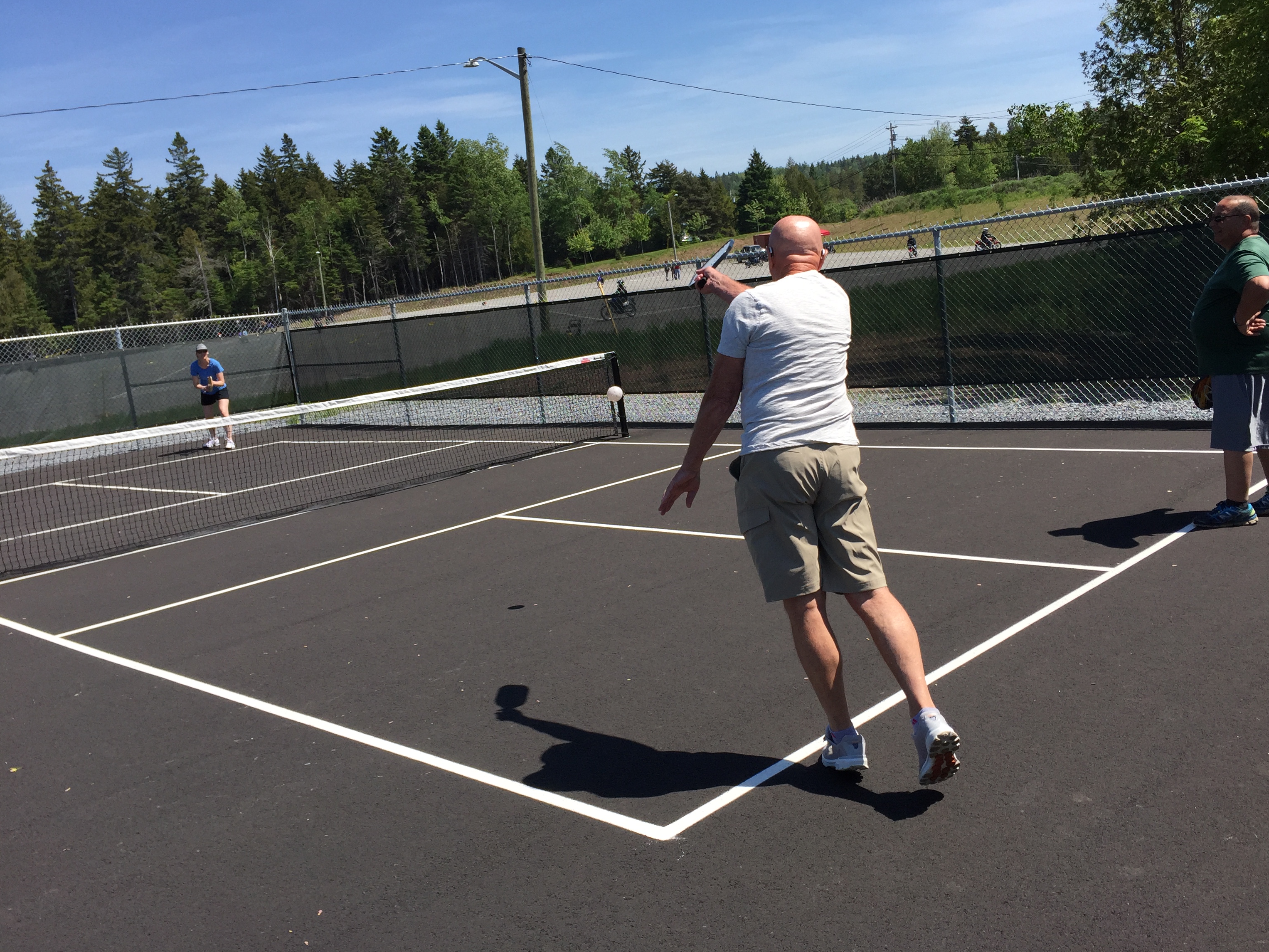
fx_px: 1136
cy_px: 459
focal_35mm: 31
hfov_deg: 58.3
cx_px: 676
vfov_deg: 45.4
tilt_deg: -8.5
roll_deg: +6.2
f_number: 2.2
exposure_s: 1/2083
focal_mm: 4.15
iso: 32
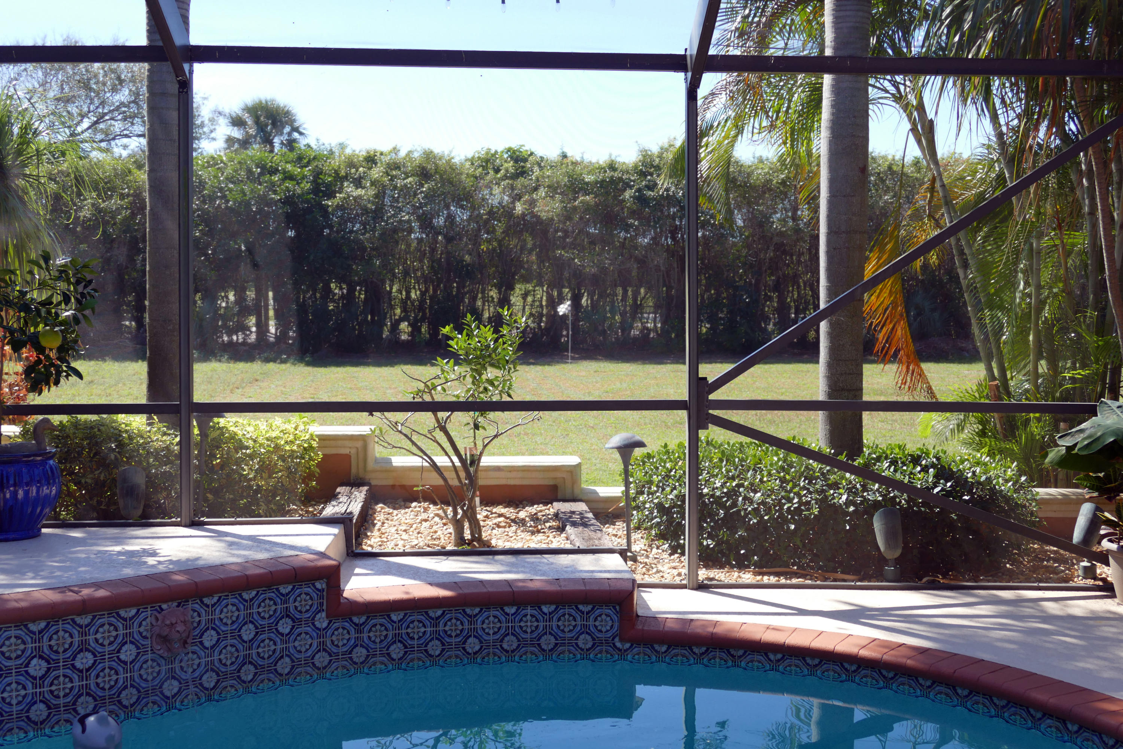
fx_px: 1341
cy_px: 374
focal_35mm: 43
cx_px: 562
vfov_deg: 31.2
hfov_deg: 45.4
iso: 125
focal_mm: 15.51
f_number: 3.2
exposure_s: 1/500
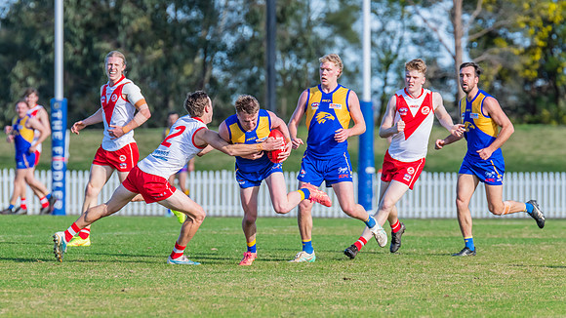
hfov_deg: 4.2
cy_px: 166
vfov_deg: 2.4
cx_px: 234
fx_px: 7740
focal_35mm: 516
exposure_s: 1/1250
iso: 800
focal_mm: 420
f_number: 8
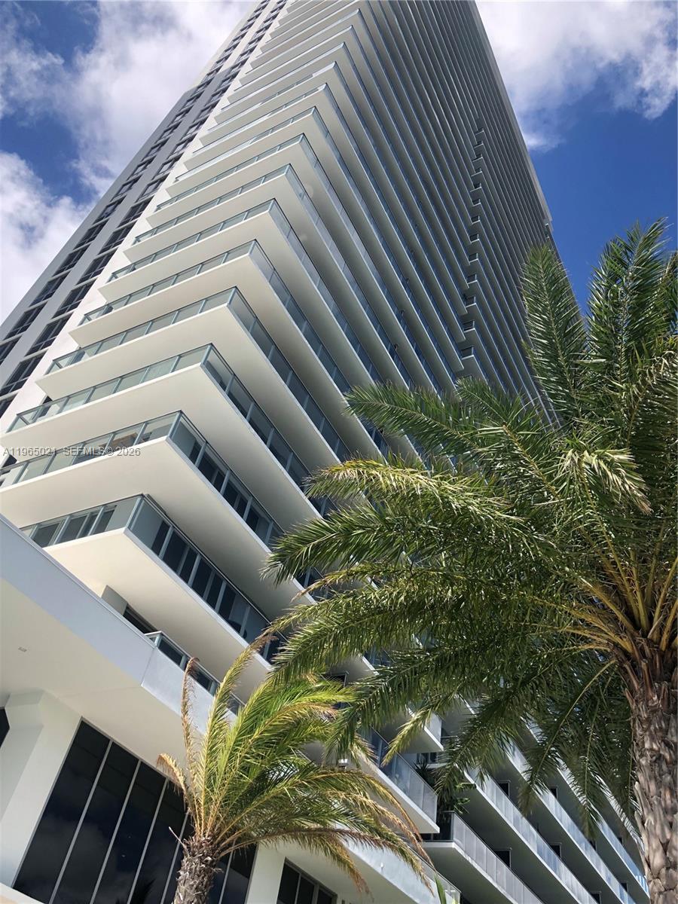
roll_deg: -13.1
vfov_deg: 63.4
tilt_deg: +44.6
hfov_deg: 49.7
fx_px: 731
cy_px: 452
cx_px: 339
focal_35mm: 28
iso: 20
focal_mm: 4
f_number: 1.8
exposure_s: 1/1869
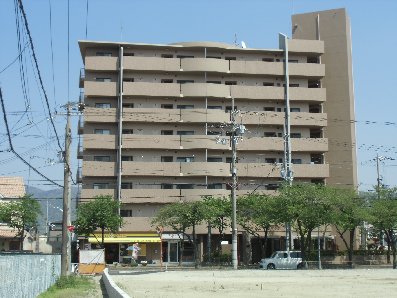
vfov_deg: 25.7
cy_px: 149
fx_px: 654
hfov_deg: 33.8
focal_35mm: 57
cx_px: 198
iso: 64
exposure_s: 1/400
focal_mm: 10.11
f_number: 4.5
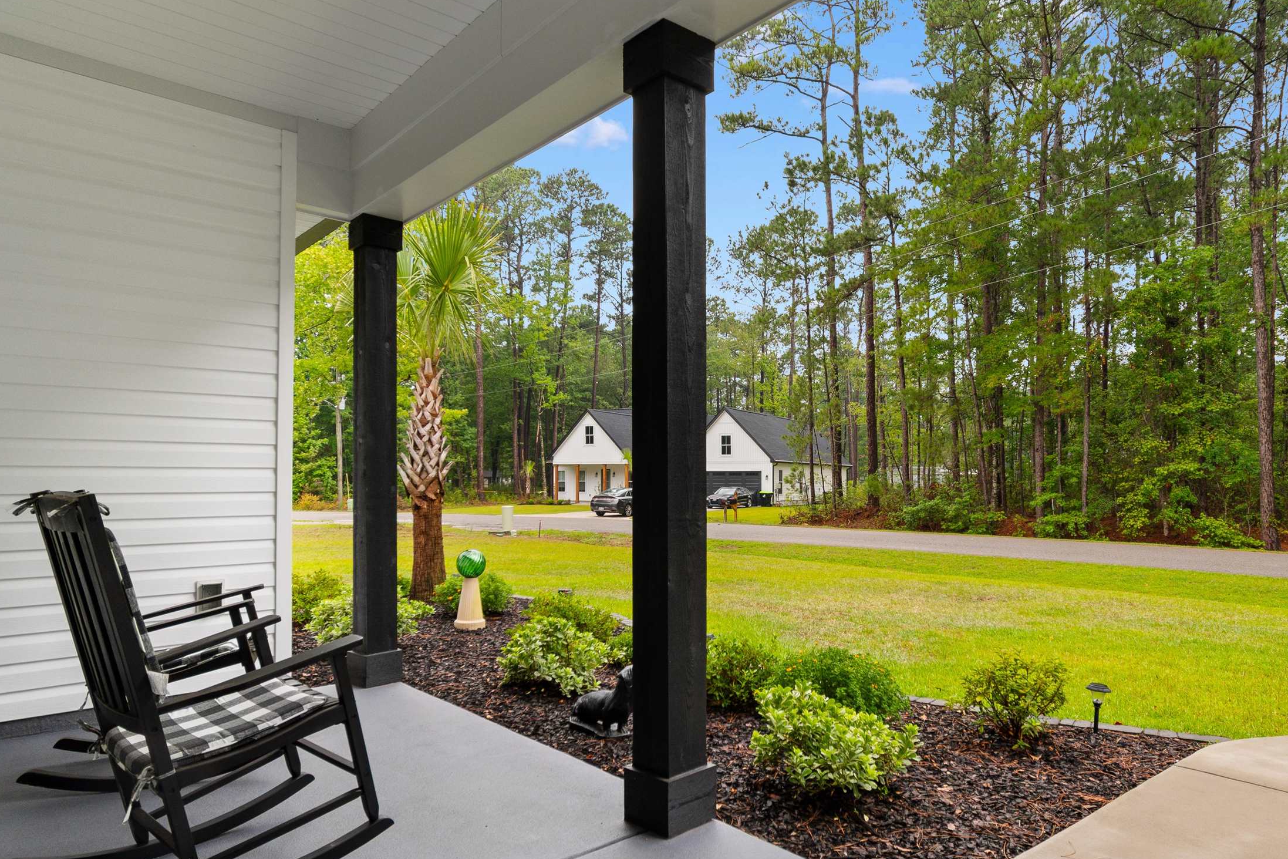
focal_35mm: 21
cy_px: 471
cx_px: 727
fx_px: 751
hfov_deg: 80.8
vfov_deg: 59.4
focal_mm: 10
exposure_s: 1/125
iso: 100
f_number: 5.6
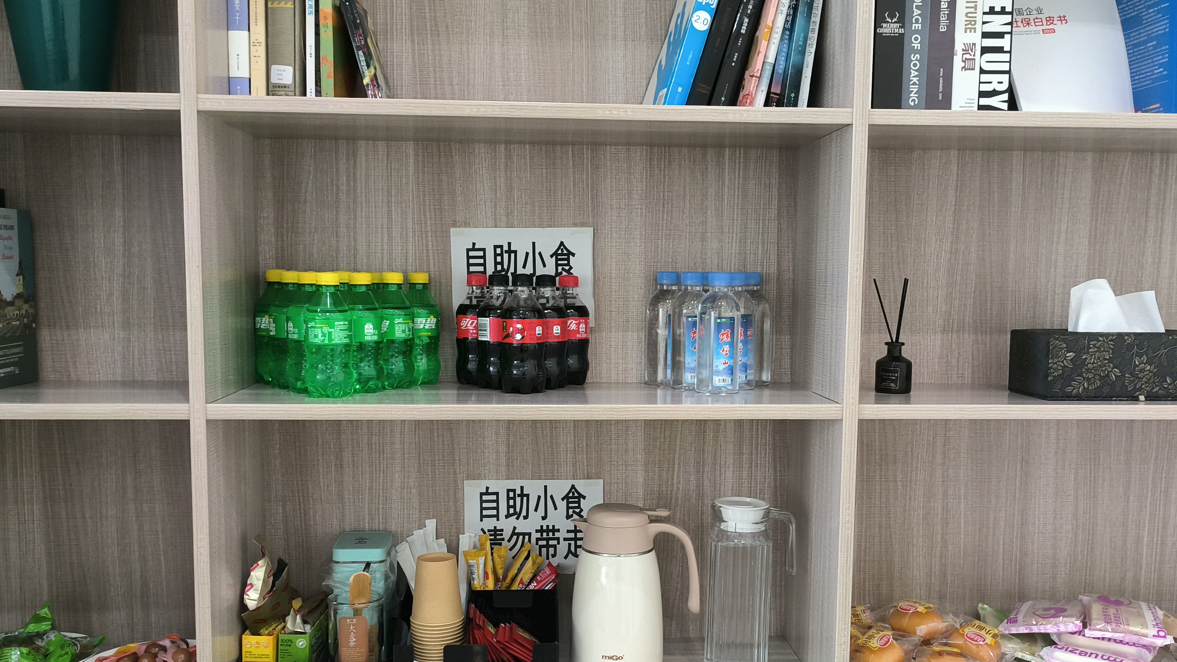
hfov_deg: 59.5
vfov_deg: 35.5
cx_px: 611
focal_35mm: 33
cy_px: 387
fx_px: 1030
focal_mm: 4.69
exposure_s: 1/25
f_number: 1.79
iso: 617
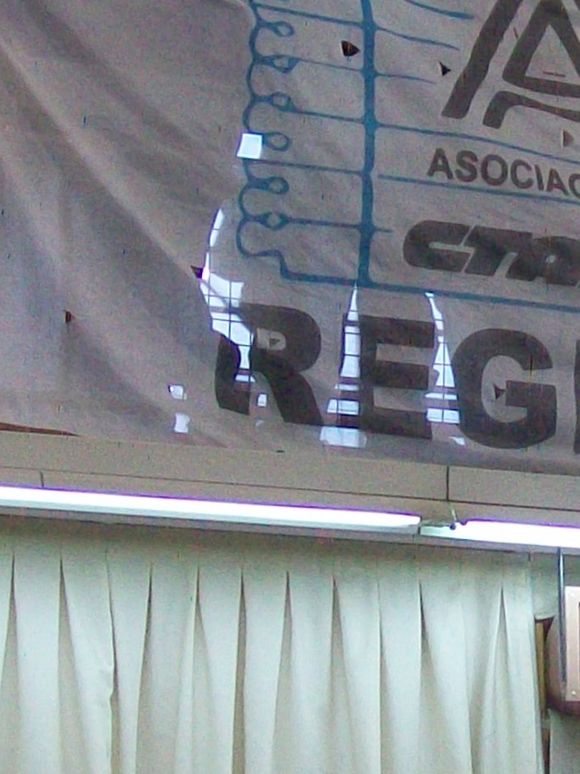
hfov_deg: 10.9
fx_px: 3017
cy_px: 727
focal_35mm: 135
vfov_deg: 14.4
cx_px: 492
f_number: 2.7
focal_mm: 6
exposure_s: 1/60
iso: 97
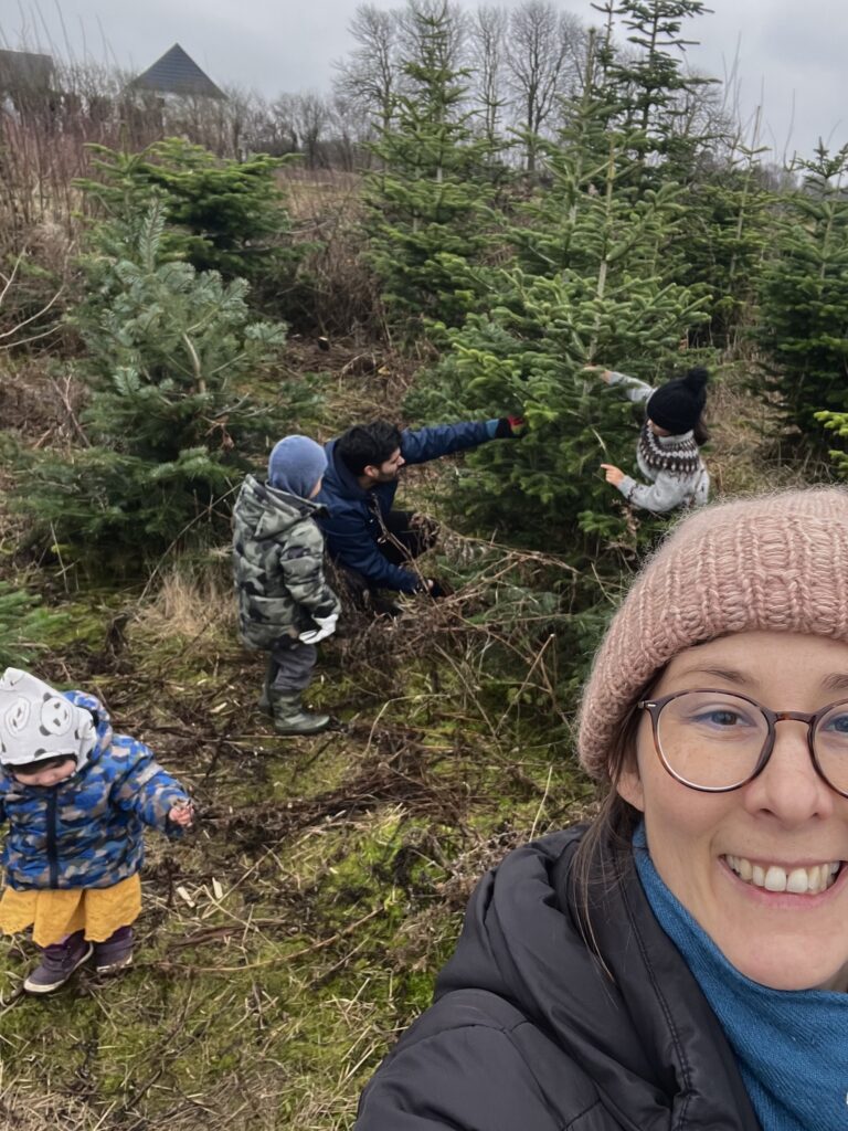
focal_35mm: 23
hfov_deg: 58.9
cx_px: 424
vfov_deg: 73.9
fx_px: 751
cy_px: 566
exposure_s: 1/96
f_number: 2.2
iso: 100
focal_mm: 2.71
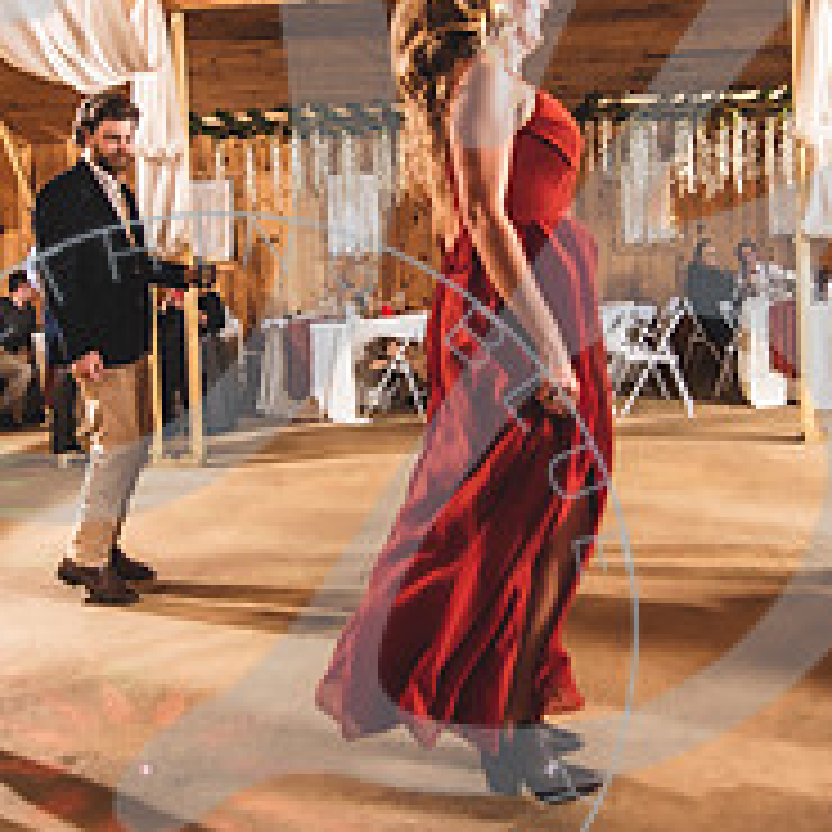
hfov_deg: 55.6
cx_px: 423
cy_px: 288
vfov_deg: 54.7
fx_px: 789
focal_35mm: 29
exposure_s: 1/125
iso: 800
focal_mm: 14
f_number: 2.8
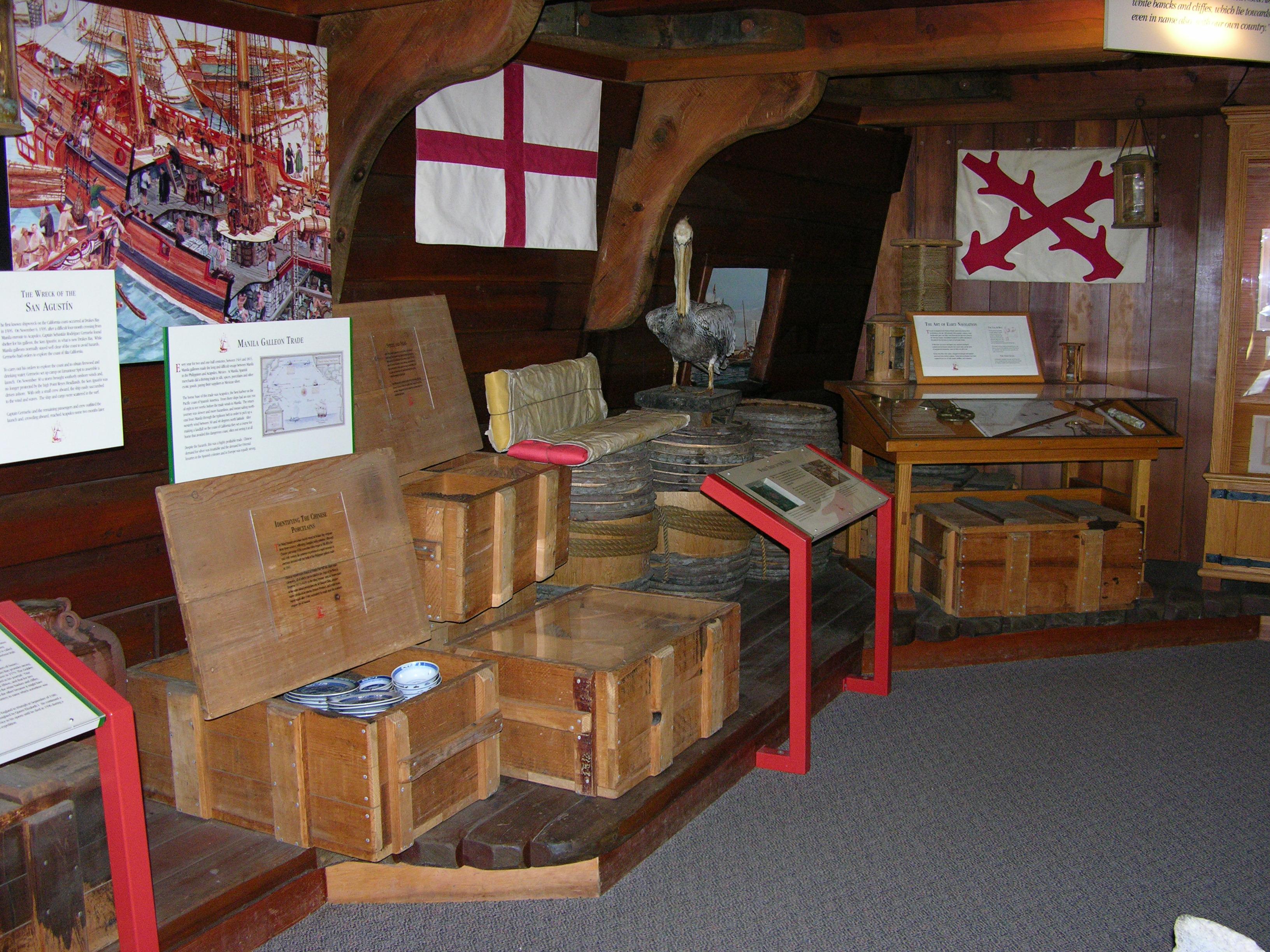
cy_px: 476
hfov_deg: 52.6
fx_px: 1284
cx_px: 635
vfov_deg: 40.7
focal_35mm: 35
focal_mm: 8.9
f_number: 2.8
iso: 200
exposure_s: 1/60.1
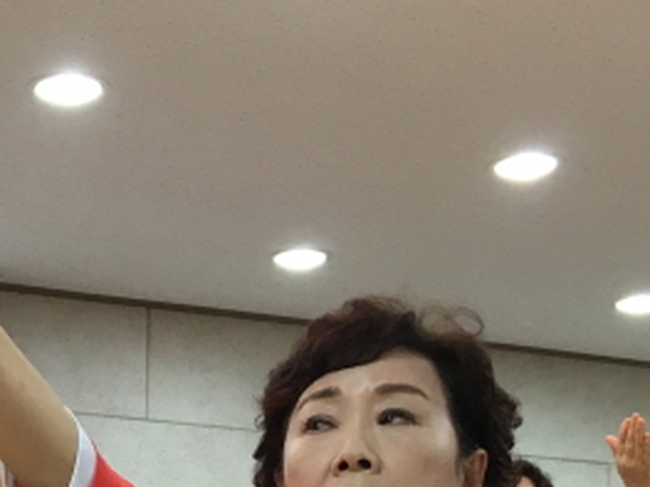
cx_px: -40
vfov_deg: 13.3
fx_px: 1990
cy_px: 677
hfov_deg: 18.0
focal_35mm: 106
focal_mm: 4.15
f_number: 2.2
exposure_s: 1/30
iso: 50
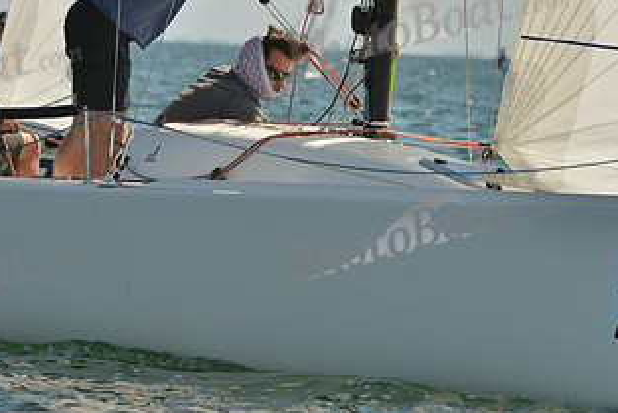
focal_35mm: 445
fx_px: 7642
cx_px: 186
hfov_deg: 4.6
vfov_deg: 3.1
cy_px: 157
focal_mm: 240
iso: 280
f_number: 10
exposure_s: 1/800
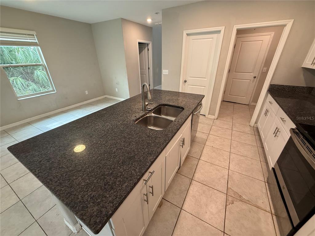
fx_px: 127
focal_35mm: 14
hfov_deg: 102.1
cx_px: 158
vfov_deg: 85.7
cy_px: 118
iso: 200
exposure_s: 1/60
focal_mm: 2.22
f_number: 2.2
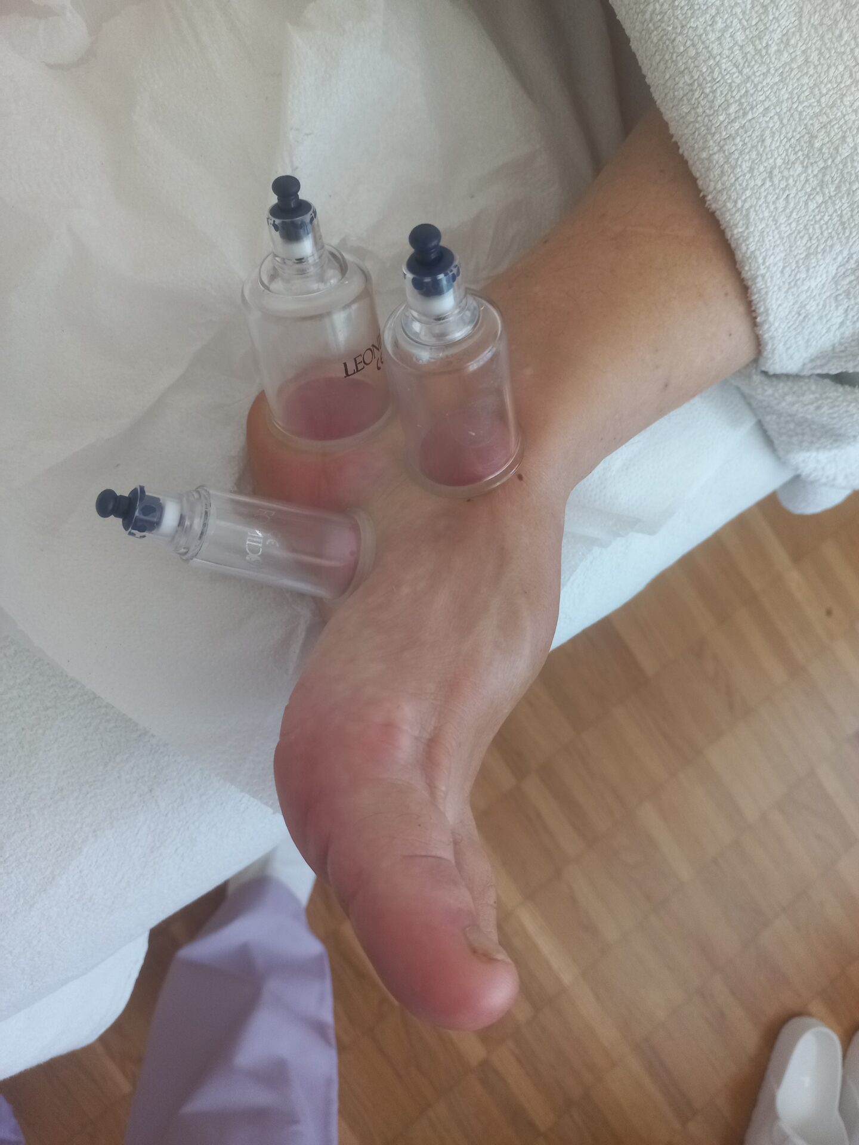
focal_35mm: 25
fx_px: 827
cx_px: 430
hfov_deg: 54.9
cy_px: 572
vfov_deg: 69.4
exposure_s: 1/33.3
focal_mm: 4.6
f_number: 1.8
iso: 320
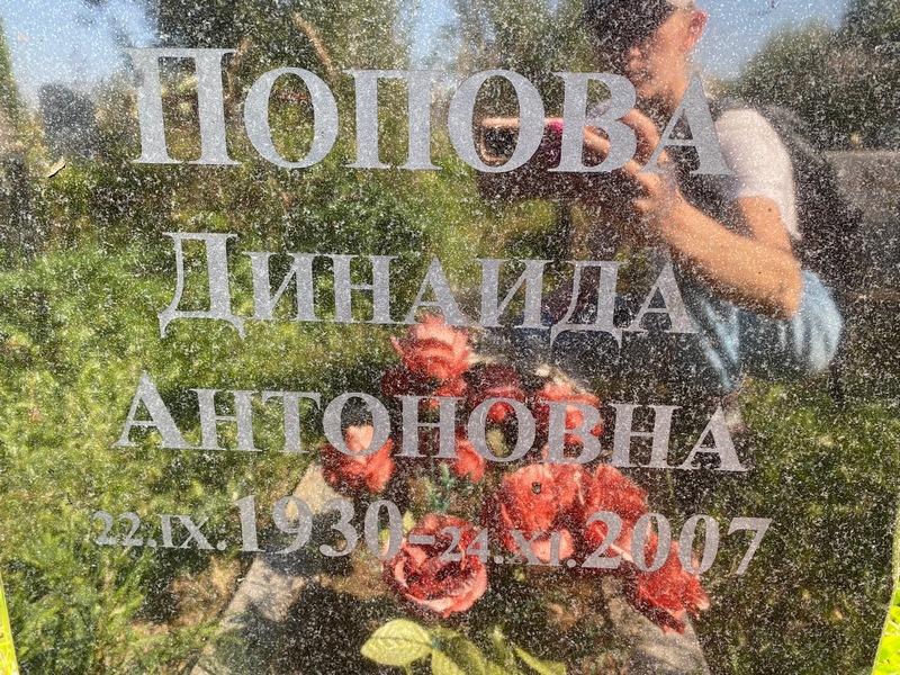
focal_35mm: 26
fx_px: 676
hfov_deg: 67.3
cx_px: 450
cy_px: 338
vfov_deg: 53.1
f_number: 1.8
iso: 40
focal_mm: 4.25
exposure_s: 1/122
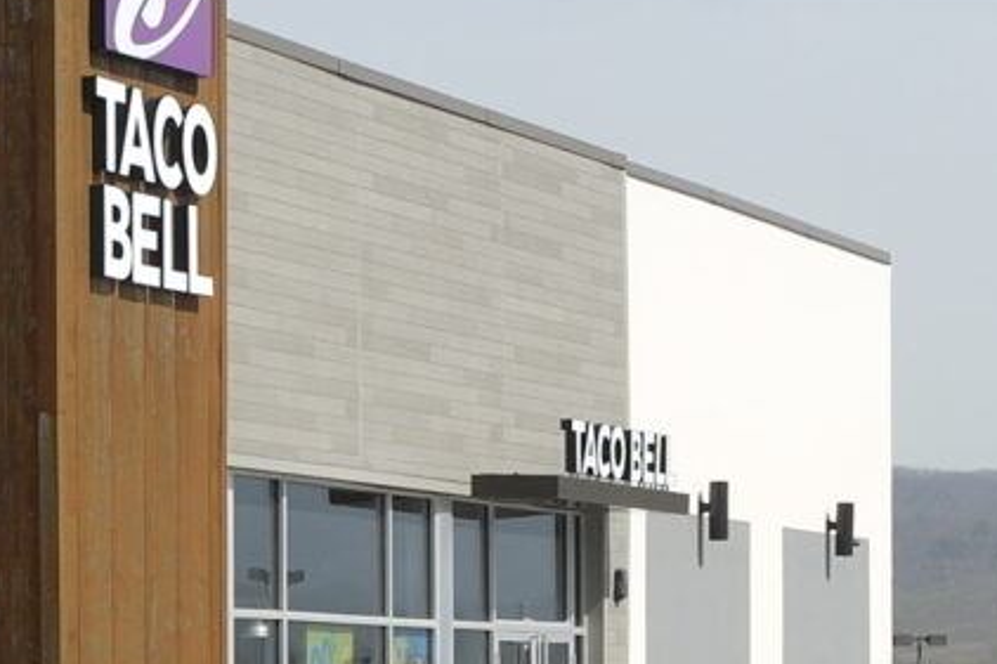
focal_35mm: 182
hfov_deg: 11.1
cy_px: 696
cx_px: -142
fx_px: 5038
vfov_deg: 7.5
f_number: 7.1
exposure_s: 1/320
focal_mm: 20
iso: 100
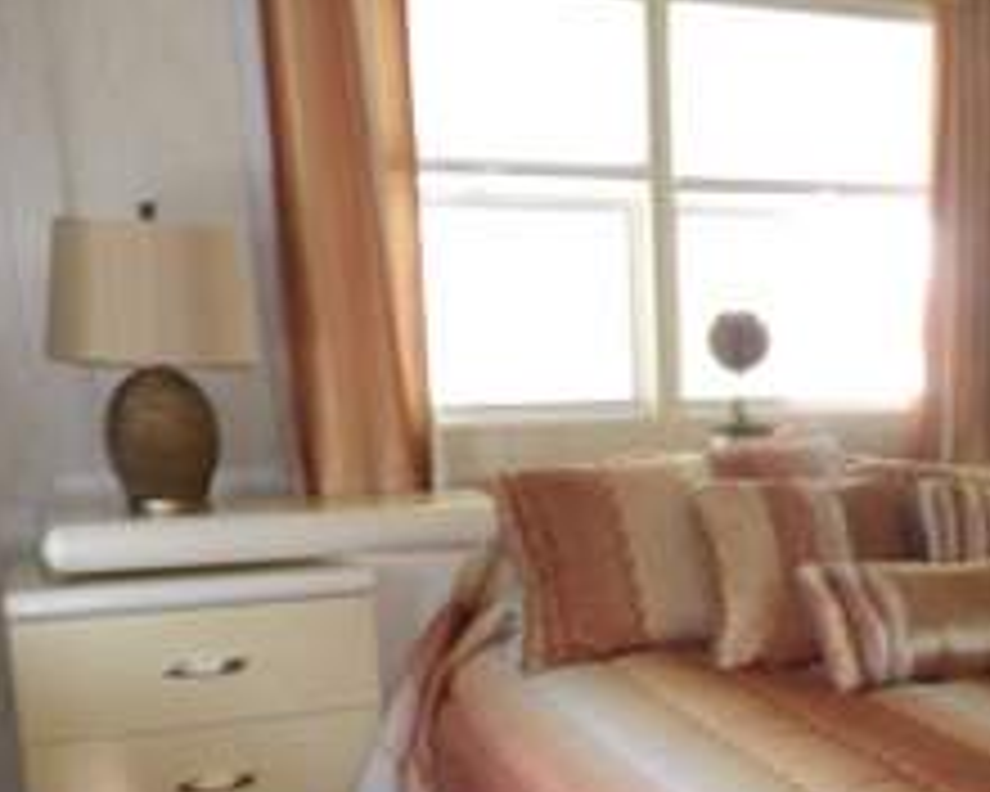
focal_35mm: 51
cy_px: 657
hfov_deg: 33.9
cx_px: 954
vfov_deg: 28.9
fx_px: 1494
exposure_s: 1/33
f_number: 3.2
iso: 200
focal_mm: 4.3
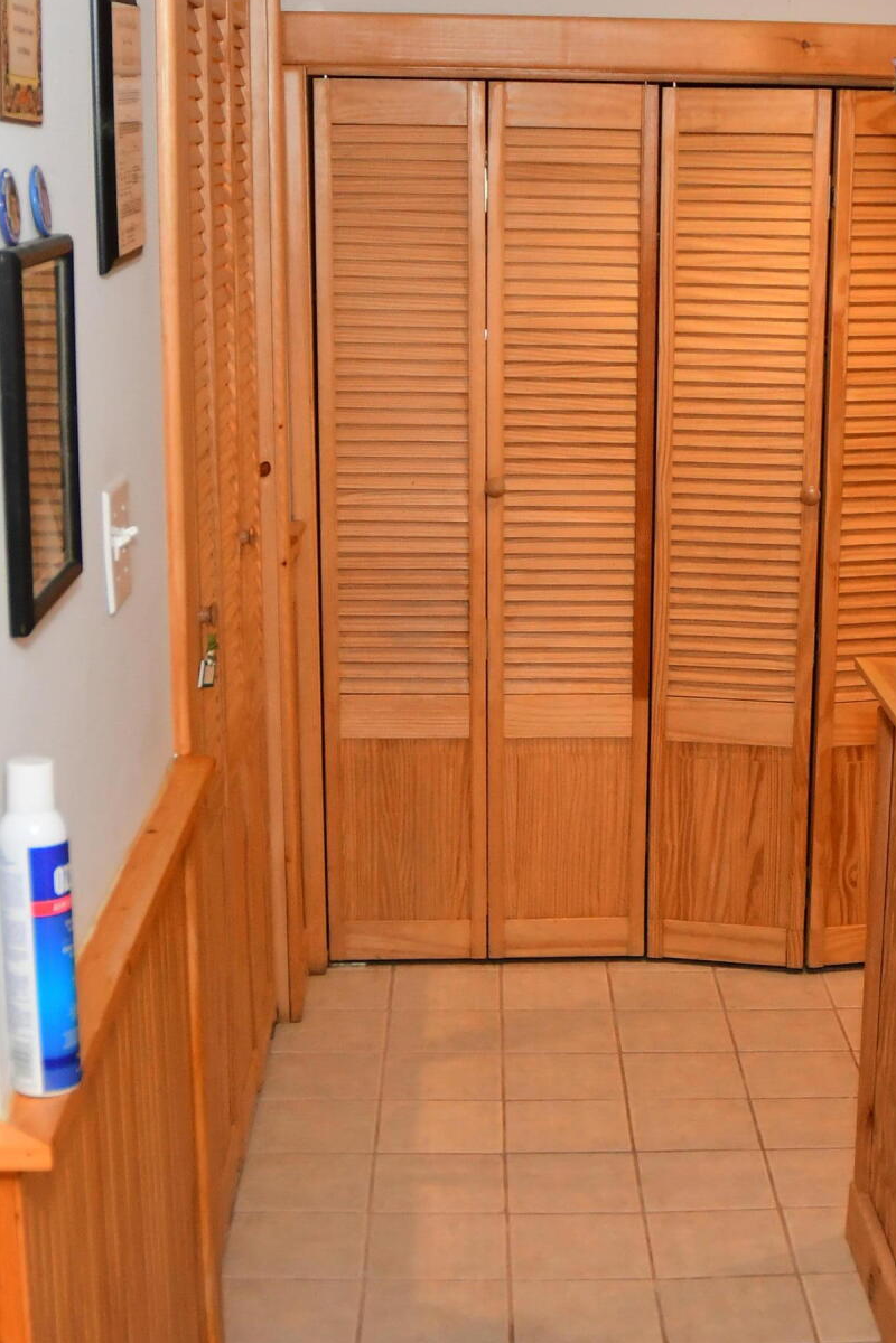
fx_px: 2240
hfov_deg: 22.5
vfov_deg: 33.3
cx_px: 637
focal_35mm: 60
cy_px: 826
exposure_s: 1/160
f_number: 3.5
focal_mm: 18
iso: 2000
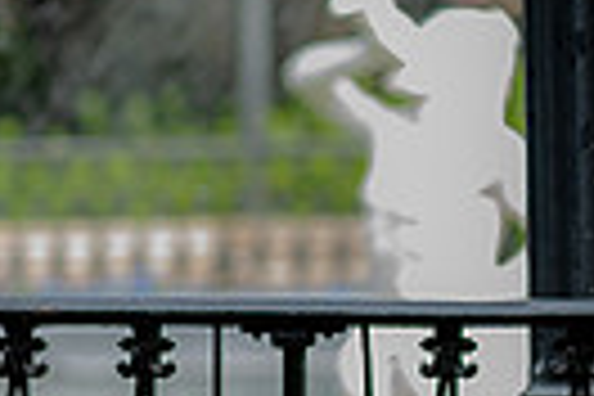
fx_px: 7870
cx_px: 1116
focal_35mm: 477
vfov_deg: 2.9
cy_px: 299
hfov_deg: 4.3
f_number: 2.2
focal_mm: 105
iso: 64
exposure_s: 1/160
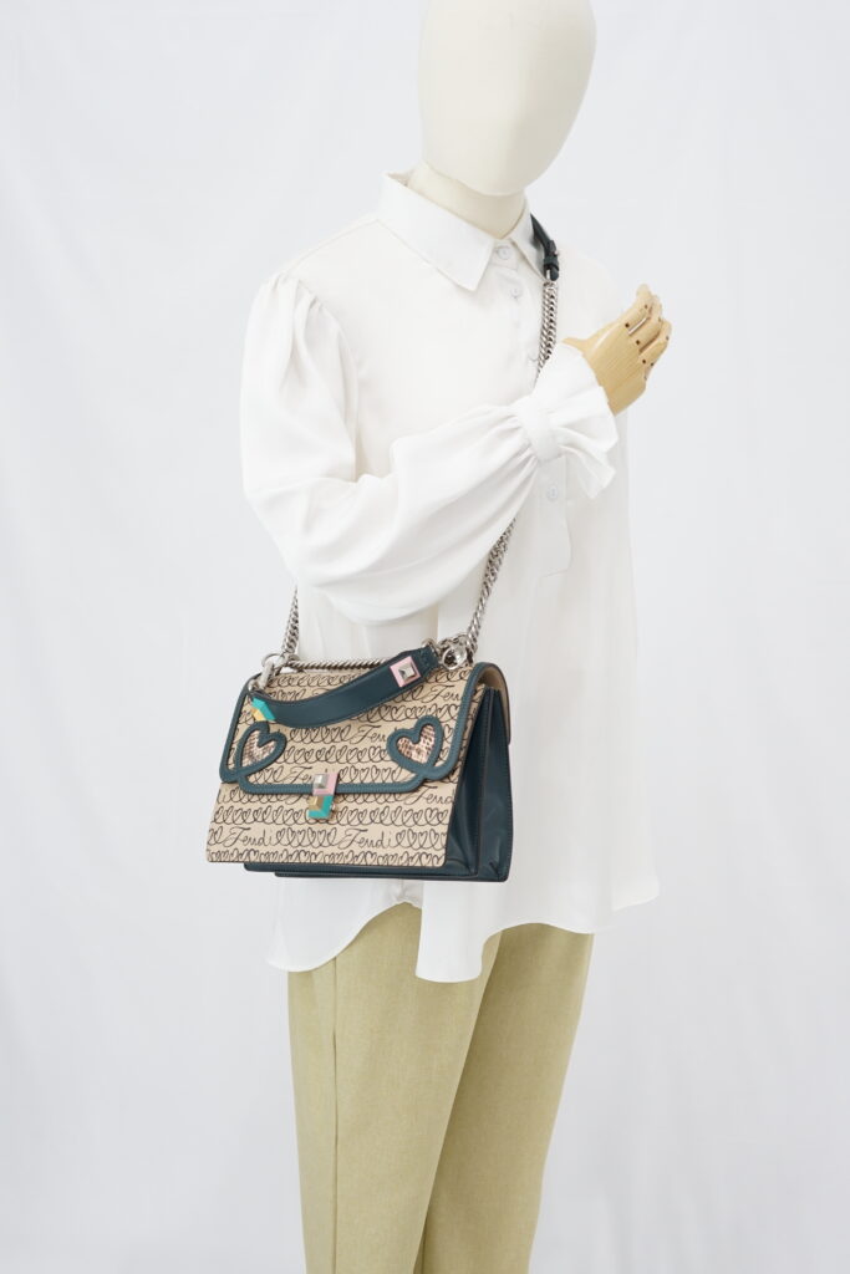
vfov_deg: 39.6
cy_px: 637
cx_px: 425
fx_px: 1770
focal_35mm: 50
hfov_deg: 27.0
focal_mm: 50
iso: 640
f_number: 6.3
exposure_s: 1/8
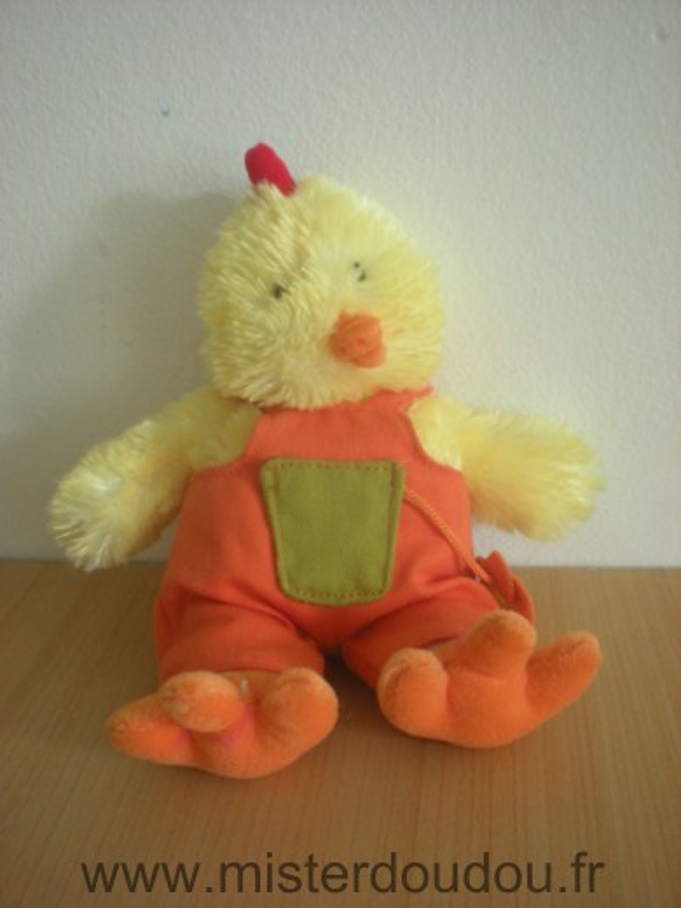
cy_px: 454
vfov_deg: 49.0
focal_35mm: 38
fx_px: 997
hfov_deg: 37.7
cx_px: 340
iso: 200
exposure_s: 1/15.5
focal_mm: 6.3
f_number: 3.1
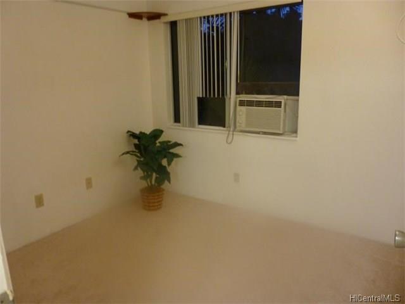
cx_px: 202
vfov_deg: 54.9
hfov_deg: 69.4
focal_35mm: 25
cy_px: 152
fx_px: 292
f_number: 3.1
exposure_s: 1/6
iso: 400
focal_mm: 4.5
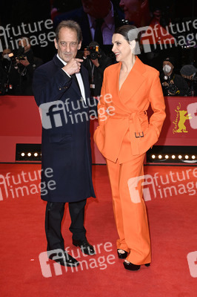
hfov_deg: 31.8
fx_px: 345
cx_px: 98
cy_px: 148
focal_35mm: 42
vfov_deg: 46.4
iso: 800
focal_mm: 42
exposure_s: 1/250
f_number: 5.6
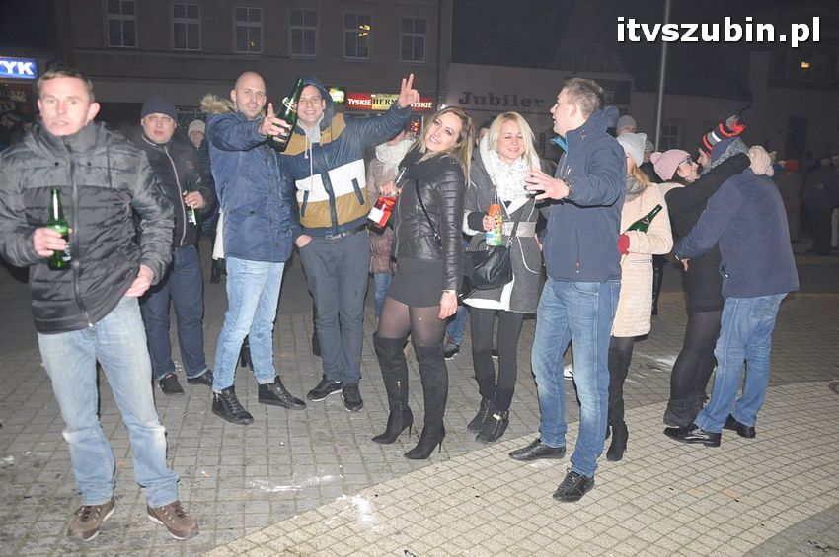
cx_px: 420
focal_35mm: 27
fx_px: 629
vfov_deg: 47.8
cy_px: 278
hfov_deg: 67.4
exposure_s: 1/60
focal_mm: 18
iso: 1600
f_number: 5
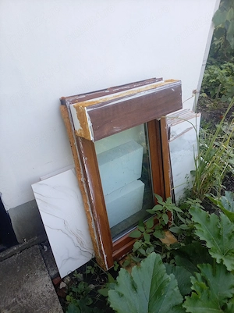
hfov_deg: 54.8
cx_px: 117
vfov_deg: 69.4
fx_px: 226
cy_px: 156
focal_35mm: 25
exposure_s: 1/158
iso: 100
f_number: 1.8
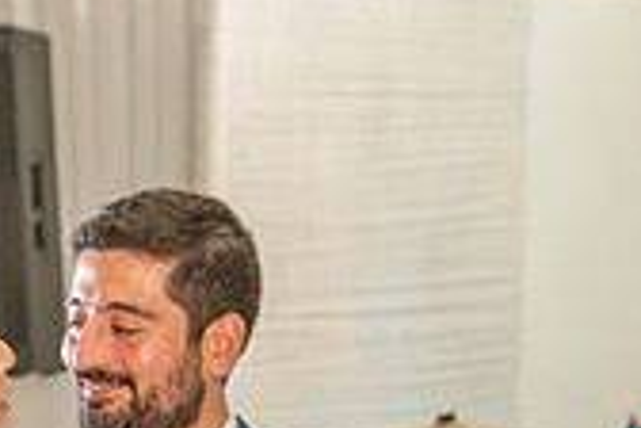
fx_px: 5430
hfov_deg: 6.7
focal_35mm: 305
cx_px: -128
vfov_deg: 4.5
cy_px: 622
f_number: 4
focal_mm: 70
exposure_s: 1/125
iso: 640
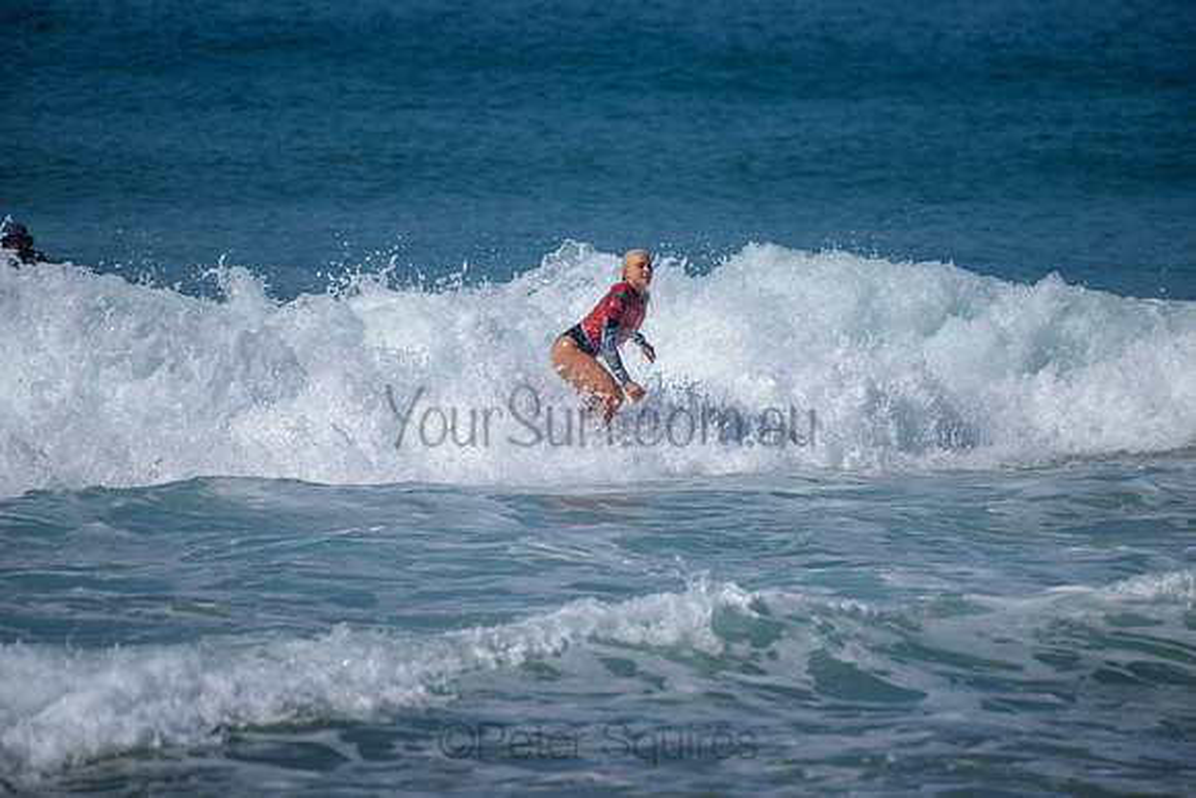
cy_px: 399
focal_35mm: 500
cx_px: 598
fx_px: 16614
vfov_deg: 2.8
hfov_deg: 4.1
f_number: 5.6
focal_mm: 500
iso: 110
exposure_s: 1/2000
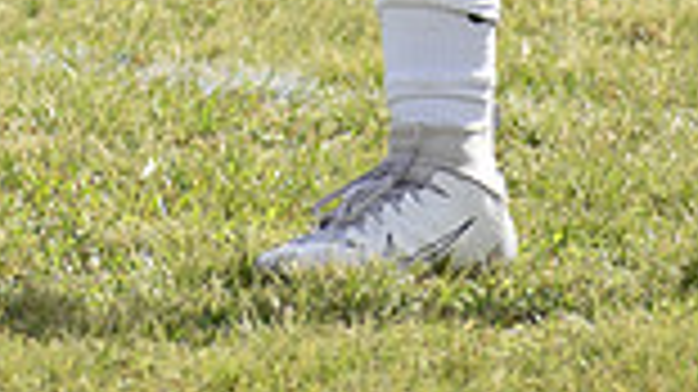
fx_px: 23863
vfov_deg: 0.9
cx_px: 322
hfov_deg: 1.7
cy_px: -784
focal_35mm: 1290
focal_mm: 220
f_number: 6.3
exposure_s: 1/1600
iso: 400
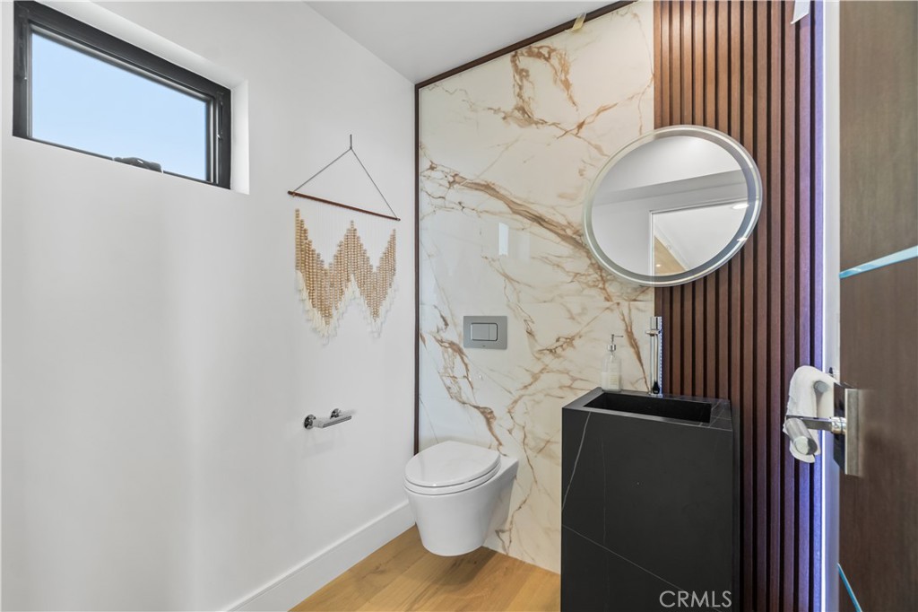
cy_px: 306
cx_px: 459
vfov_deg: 77.3
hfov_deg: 100.4
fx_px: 382
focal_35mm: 15
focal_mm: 10
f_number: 7.1
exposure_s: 1/10
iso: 100
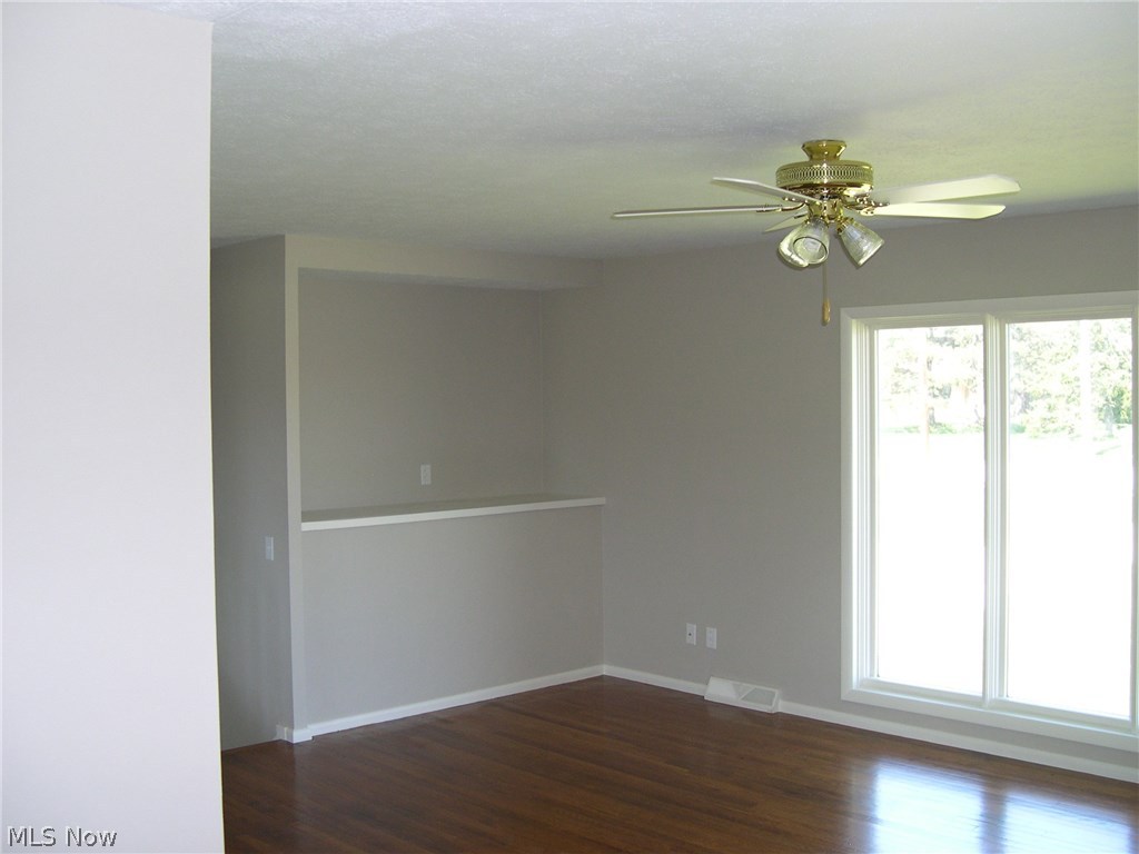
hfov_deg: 49.0
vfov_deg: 37.7
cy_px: 427
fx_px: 1250
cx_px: 570
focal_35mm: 38
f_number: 2.8
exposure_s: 1/72.6
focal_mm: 8
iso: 141
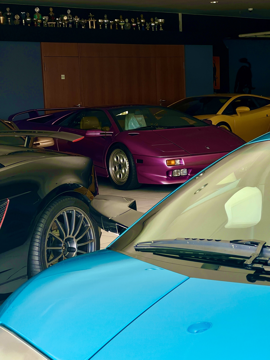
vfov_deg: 25.3
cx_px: 135
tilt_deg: -5.3
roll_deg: +2.2
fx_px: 801
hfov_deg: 19.1
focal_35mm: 77
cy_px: 180
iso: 100
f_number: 2.8
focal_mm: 9
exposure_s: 1/99
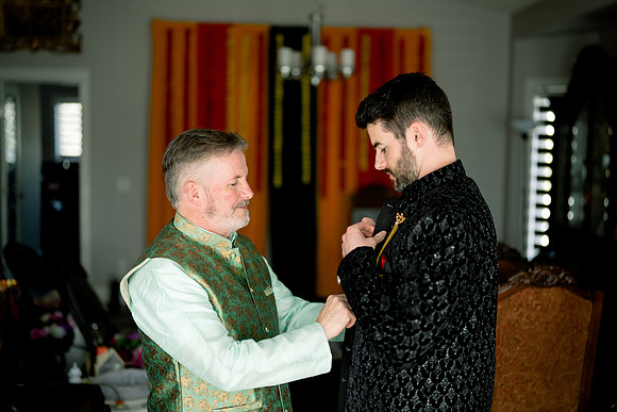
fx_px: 857
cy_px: 206
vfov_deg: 27.0
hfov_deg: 39.6
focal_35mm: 50
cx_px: 308
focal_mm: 50
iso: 320
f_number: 1.4
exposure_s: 1/320
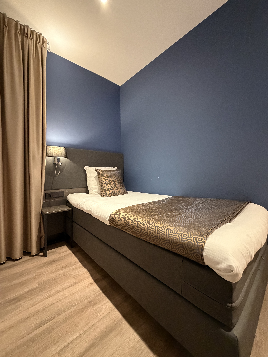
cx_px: 134
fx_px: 145
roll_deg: +0.2
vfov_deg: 102.1
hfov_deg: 85.7
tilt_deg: -0.9
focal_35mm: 14
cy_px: 178
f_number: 2.2
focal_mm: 2.22
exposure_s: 1/50
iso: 800
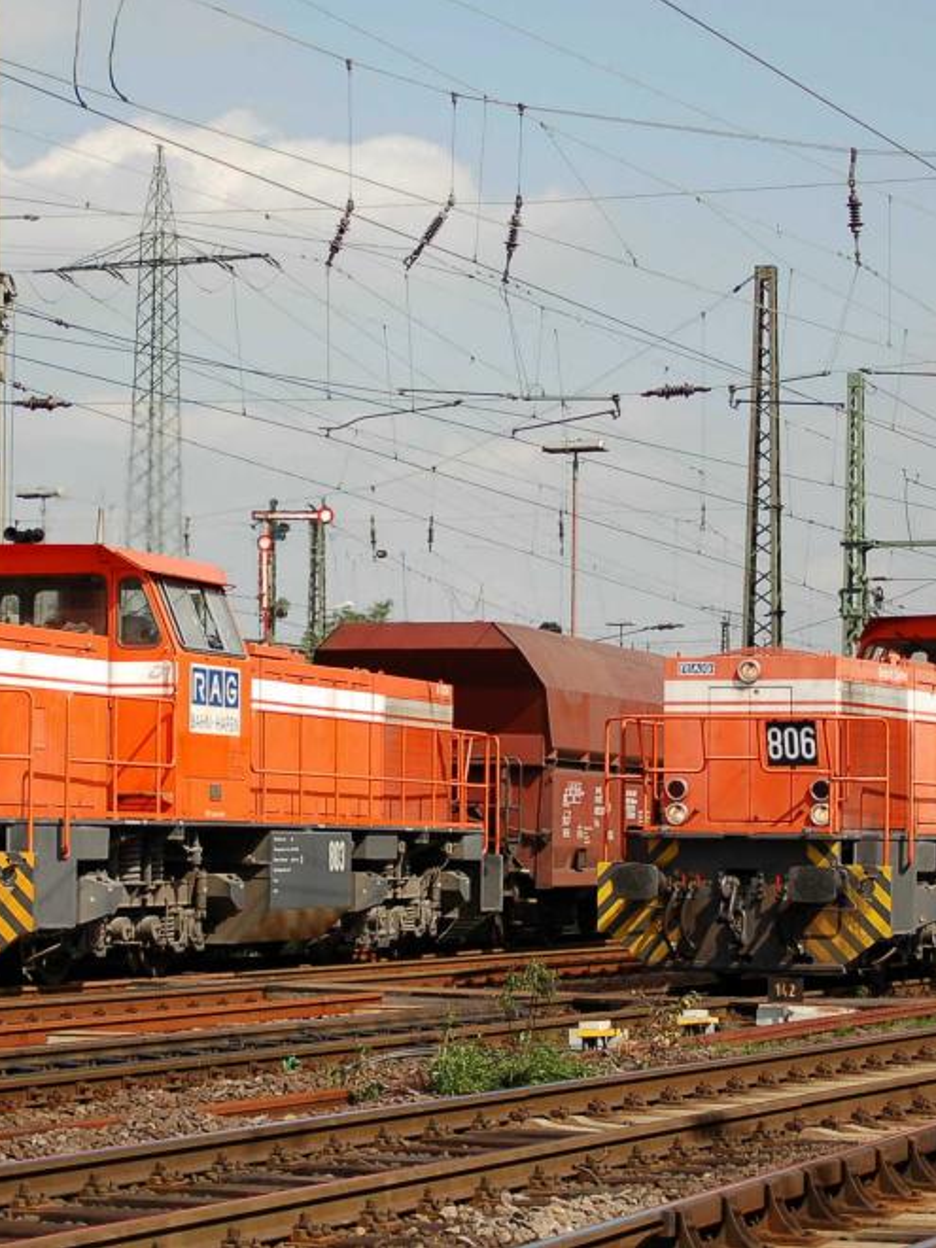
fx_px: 3930
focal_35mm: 109
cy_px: 623
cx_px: 386
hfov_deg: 13.6
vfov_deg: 18.0
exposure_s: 1/1000
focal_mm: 50
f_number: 5.6
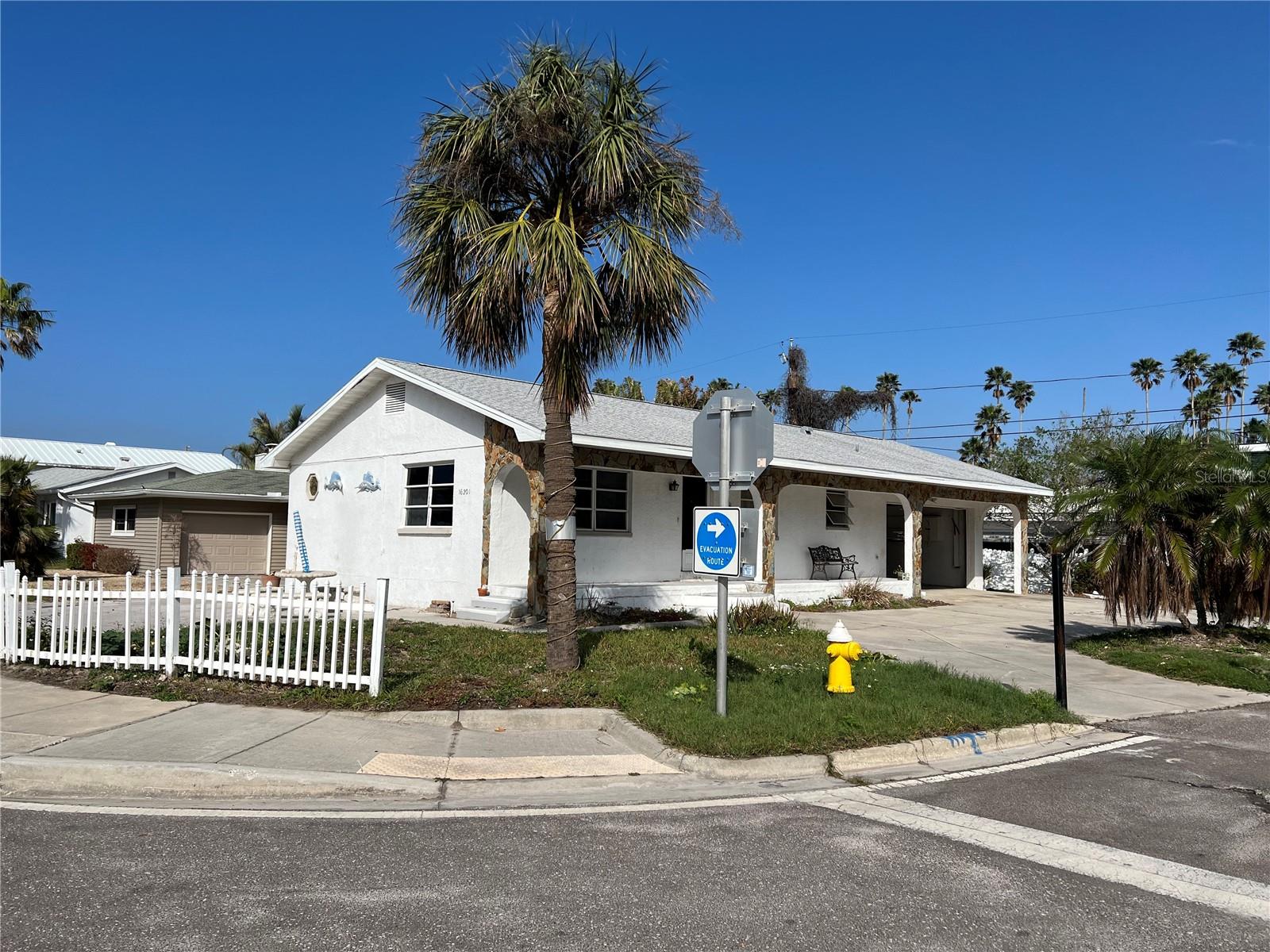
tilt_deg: +2.6
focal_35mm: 26
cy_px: 476
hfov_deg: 67.3
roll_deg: -1.0
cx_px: 635
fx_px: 954
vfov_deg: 53.1
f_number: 1.5
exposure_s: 1/9434
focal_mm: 5.7
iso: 50
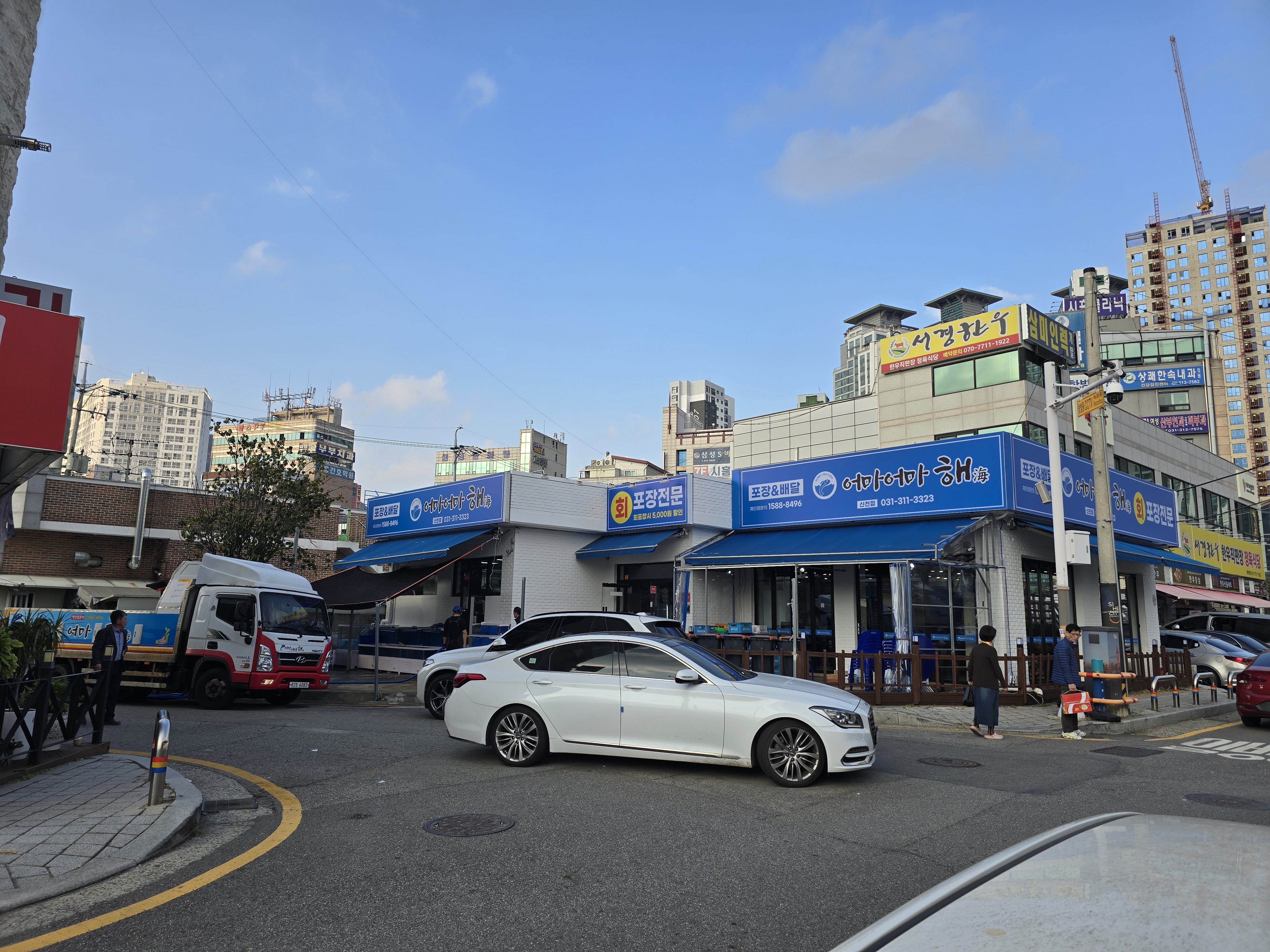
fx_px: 844
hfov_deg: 73.9
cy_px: 476
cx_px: 635
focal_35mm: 23
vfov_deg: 58.9
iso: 12
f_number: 1.7
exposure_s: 1/409
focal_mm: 6.3
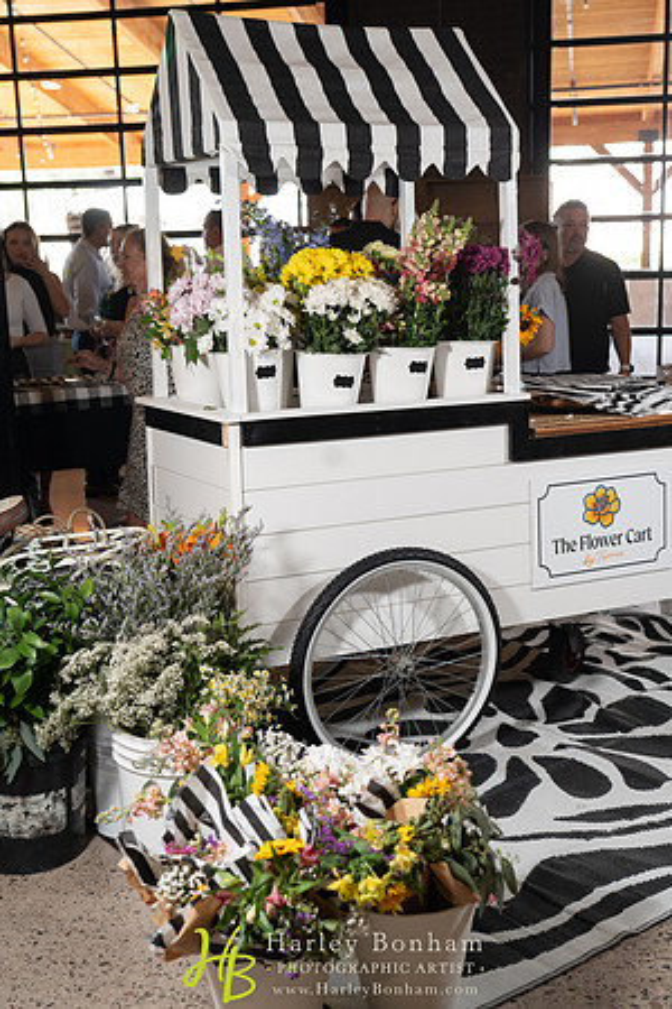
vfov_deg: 45.4
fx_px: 1204
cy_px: 504
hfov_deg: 31.2
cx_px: 336
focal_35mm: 43
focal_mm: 43
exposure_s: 1/125
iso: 1250
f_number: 4
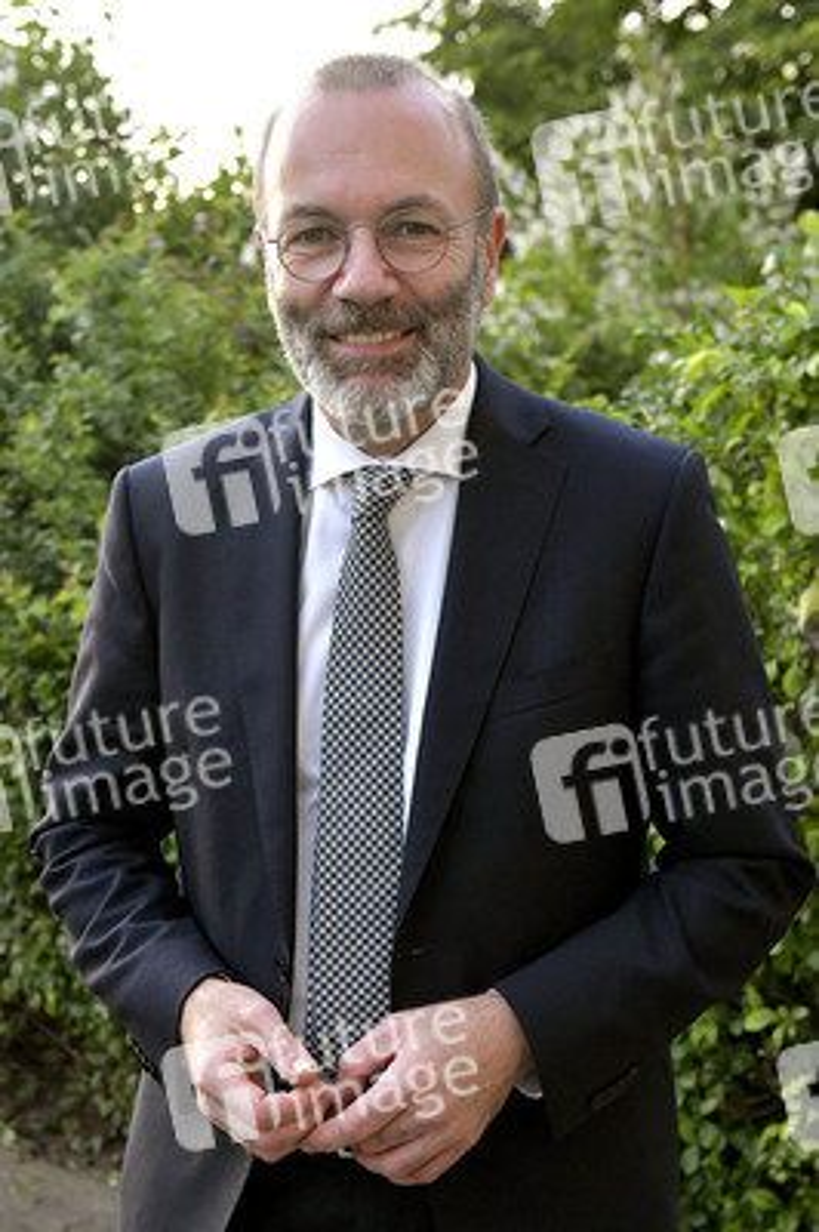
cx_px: 410
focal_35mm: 50
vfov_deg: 39.6
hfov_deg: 26.9
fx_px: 1709
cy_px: 616
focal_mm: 50
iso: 3200
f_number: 5.6
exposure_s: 1/200
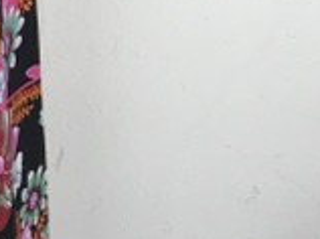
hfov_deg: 9.9
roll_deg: +2.7
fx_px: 1698
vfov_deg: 6.9
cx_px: -338
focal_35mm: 184
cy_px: -571
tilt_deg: -16.4
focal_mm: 4.15
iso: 25
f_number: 2.2
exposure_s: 1/364
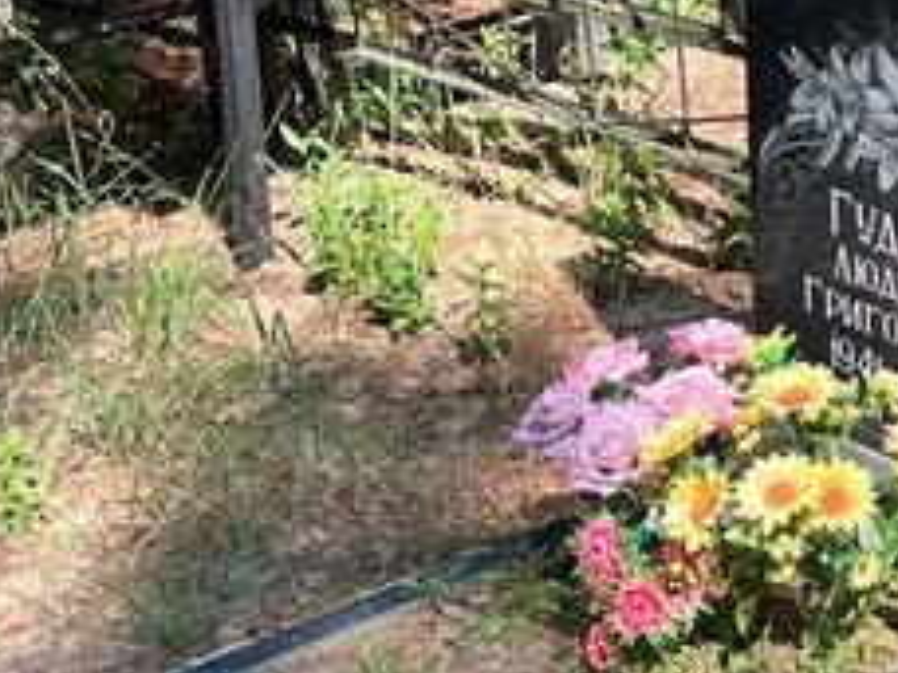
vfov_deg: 12.7
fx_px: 3035
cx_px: 859
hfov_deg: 16.5
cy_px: 394
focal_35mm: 117
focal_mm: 5.7
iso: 50
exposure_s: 1/718
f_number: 1.5
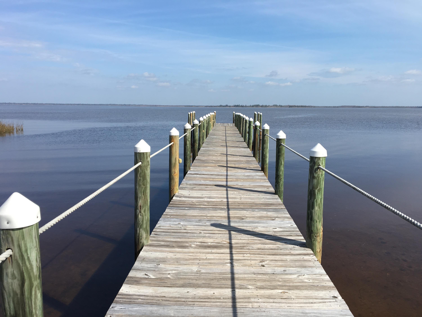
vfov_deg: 48.2
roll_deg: -0.3
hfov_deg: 61.7
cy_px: 158
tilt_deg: -9.2
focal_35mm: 29
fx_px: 354
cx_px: 211
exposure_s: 1/1672
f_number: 2.2
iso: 25
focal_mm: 4.15
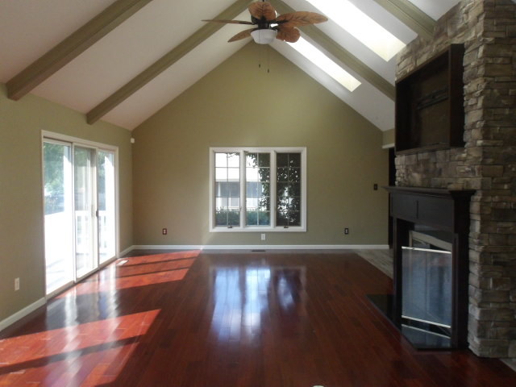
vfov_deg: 51.4
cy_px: 194
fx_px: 402
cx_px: 258
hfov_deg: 65.3
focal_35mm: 27
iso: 742
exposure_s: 1/60
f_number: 10.4
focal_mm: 4.9
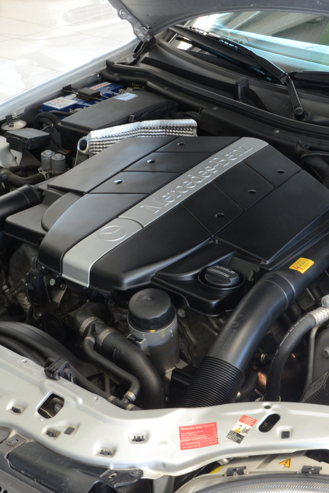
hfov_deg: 21.2
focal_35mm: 64
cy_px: 246
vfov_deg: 31.4
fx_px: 877
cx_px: 197
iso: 800
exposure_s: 2
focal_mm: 28
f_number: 20
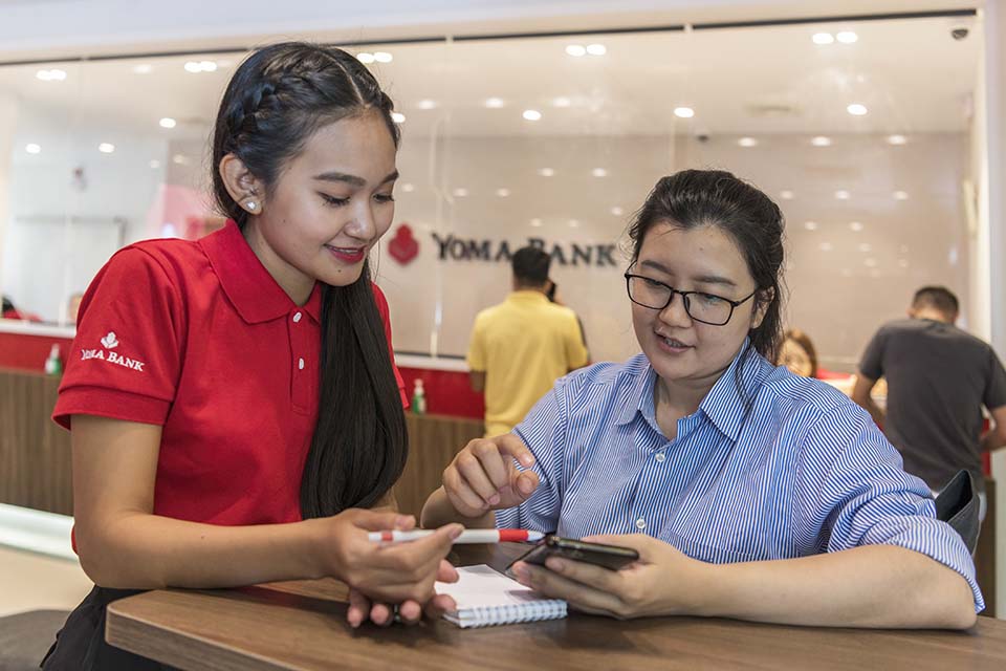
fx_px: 894
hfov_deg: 58.7
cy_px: 336
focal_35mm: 32
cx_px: 503
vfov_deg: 41.1
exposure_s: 1/200
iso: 1000
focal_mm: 32
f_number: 2.8
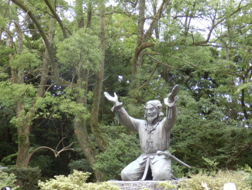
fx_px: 481
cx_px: 126
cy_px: 95
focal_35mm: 66
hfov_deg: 29.4
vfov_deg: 22.3
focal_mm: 11.9
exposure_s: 1/100
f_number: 4.4
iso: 250
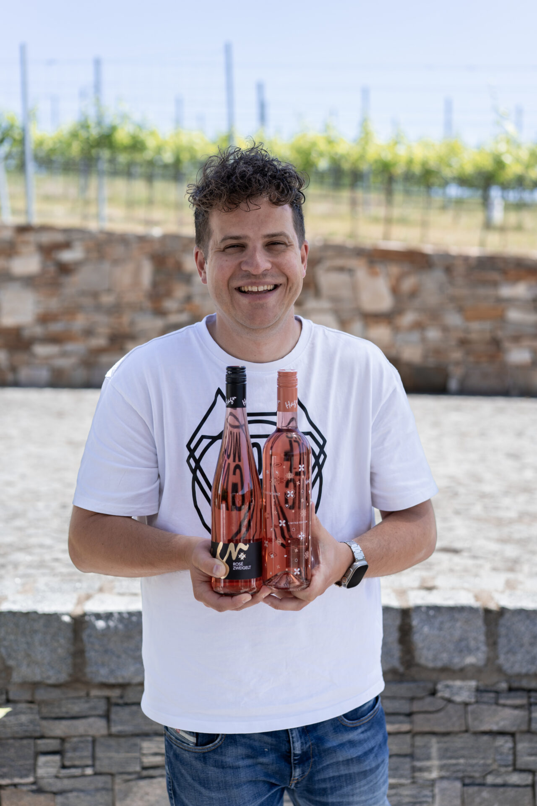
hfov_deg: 24.6
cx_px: 268
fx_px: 1231
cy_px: 403
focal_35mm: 55
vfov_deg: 36.2
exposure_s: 1/800
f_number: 2.8
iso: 160
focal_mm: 55
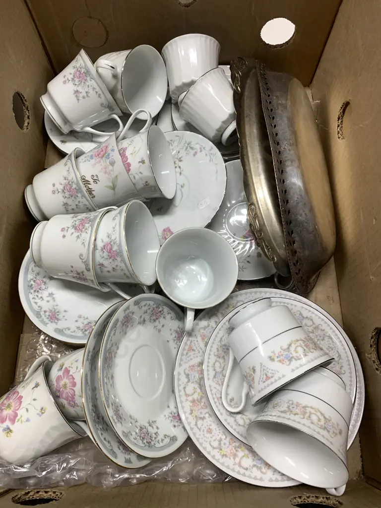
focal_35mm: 26
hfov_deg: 53.1
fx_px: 382
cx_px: 190
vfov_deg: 67.3
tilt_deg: -70.7
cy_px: 254
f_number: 1.8
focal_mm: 4.25
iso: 64
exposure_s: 1/50
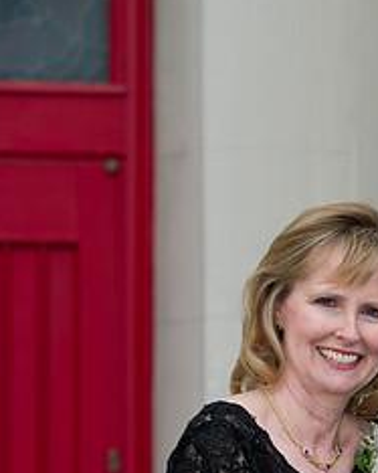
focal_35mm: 228
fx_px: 3190
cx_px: 536
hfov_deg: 6.7
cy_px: 378
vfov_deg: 8.5
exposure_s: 1/125
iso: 200
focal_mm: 98
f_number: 4.5
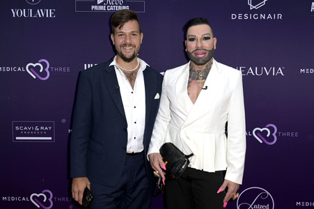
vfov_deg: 41.1
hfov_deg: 58.8
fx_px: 279
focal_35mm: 32
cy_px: 104
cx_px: 157
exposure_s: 1/250
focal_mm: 32
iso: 800
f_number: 5.6
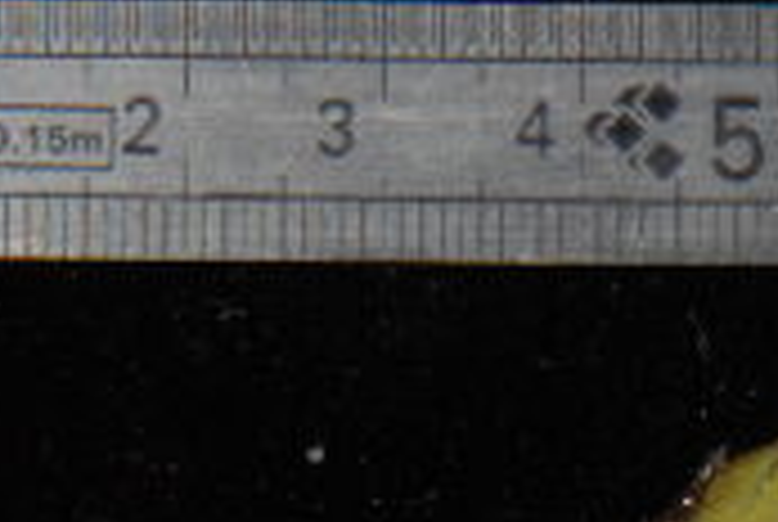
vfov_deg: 3.1
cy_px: 824
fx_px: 9497
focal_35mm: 439
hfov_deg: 4.7
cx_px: 1019
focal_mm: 85
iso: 200
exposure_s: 1/60
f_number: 22
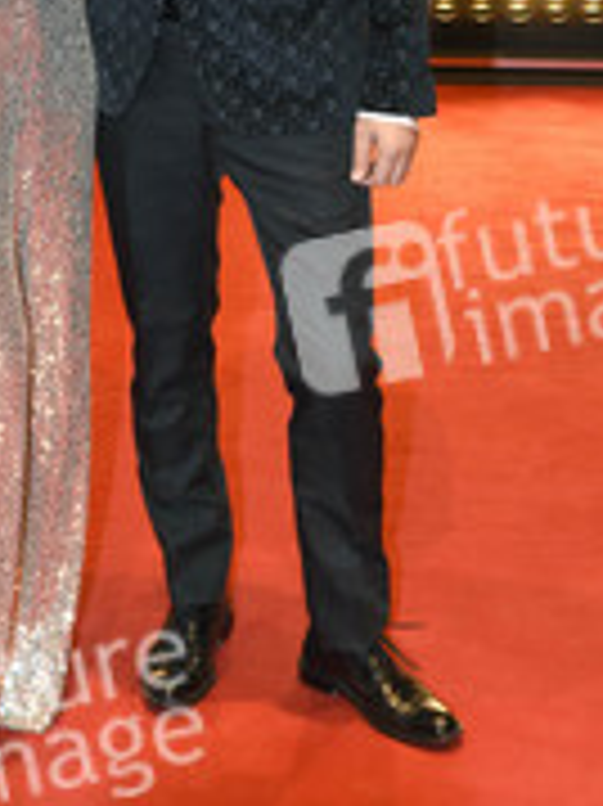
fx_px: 2327
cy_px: 63
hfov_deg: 14.7
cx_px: 104
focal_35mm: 100
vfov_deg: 19.2
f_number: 6.3
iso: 1600
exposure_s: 1/250
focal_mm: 31
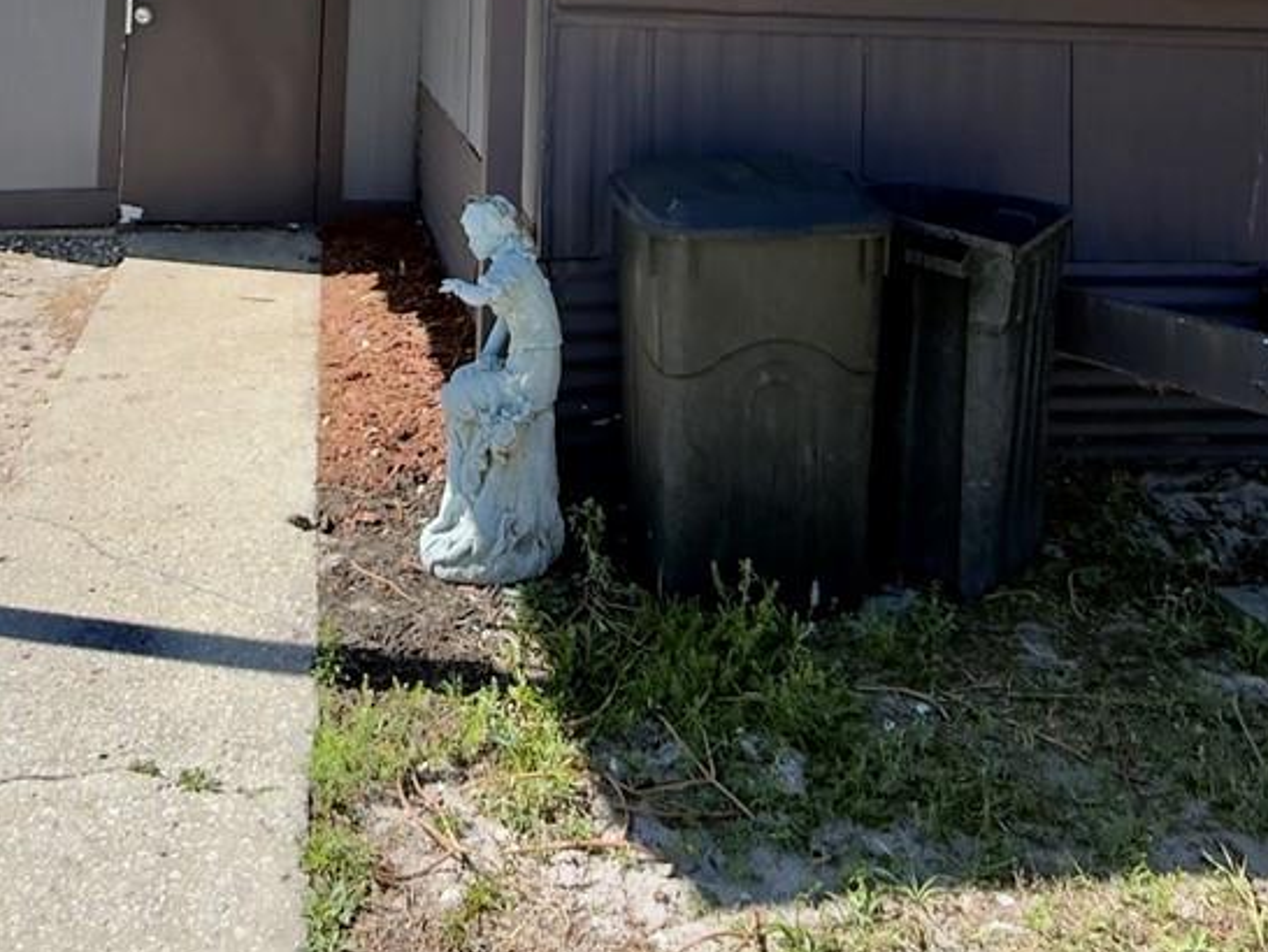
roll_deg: -2.3
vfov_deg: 29.8
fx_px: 1503
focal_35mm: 41
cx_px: 478
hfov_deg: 45.4
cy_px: -204
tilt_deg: +4.6
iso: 32
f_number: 2.2
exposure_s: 1/770
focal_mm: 2.22
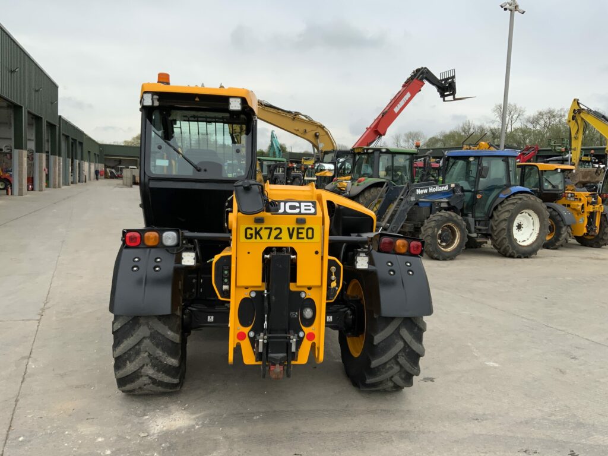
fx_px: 509
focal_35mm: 29
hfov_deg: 61.7
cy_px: 228
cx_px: 304
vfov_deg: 48.2
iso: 16
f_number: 1.8
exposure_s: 1/1076
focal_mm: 3
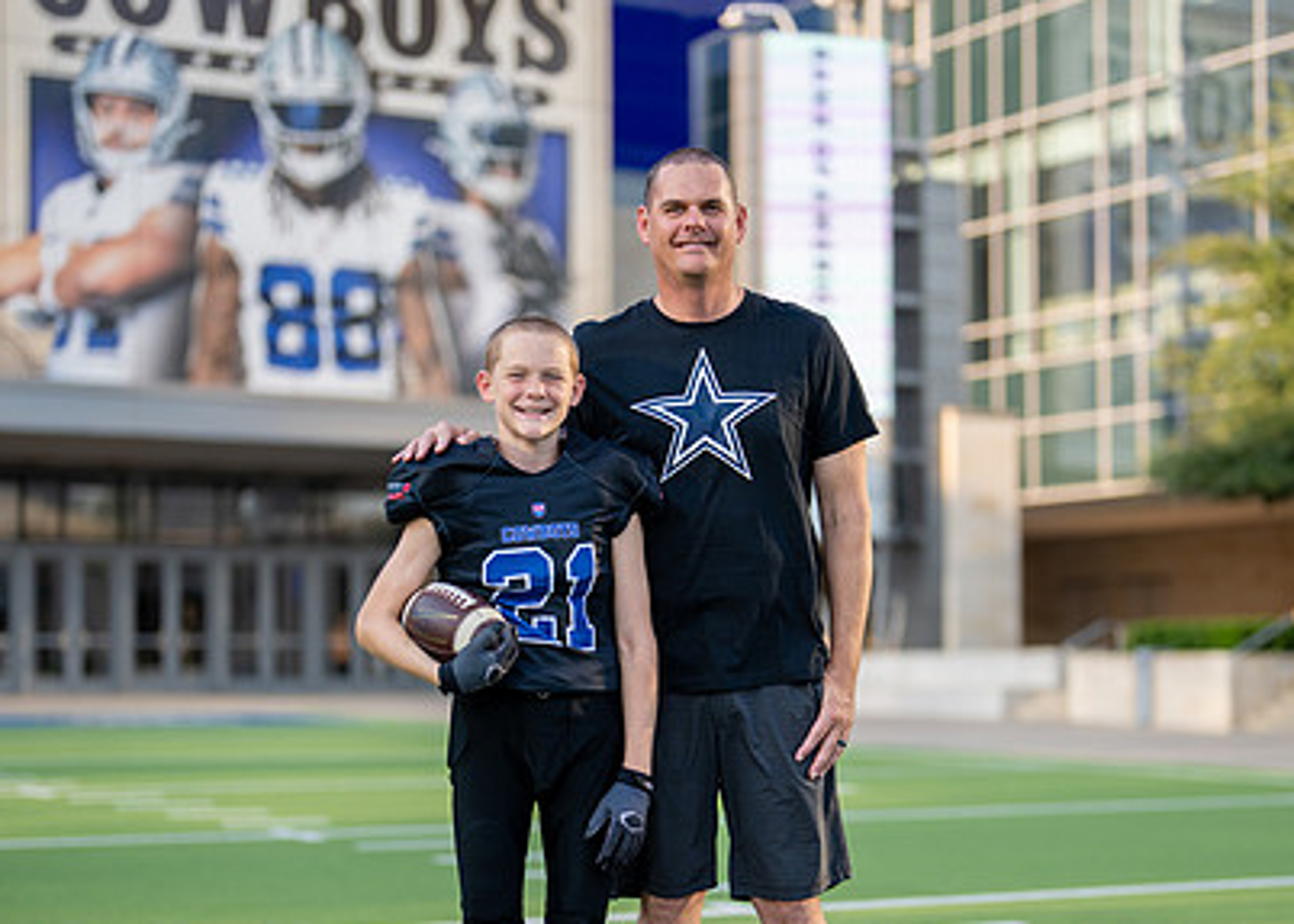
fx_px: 2866
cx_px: 708
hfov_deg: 25.4
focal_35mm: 78
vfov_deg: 18.3
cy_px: 617
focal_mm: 50
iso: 100
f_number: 1.2
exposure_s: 1/2000
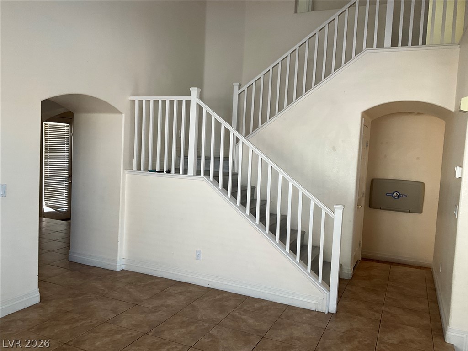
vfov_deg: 48.2
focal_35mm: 29
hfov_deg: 61.7
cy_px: 176
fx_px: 392
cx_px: 234
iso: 64
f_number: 1.8
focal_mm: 3
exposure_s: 1/76
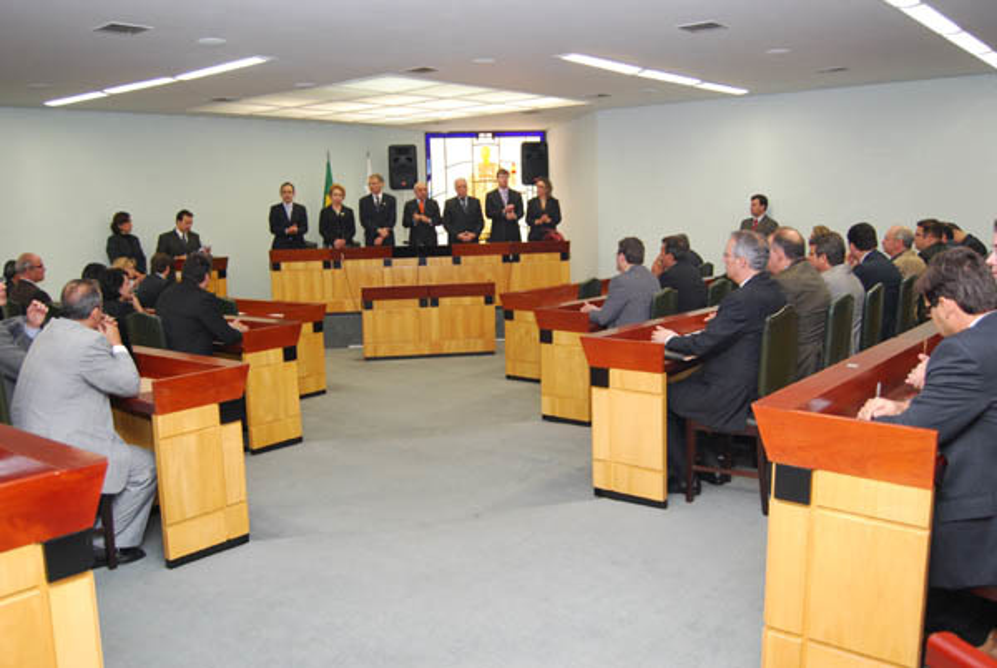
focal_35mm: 30
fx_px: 832
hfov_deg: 61.9
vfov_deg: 43.7
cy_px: 334
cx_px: 498
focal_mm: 20
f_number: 3.8
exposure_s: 1/60
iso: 800
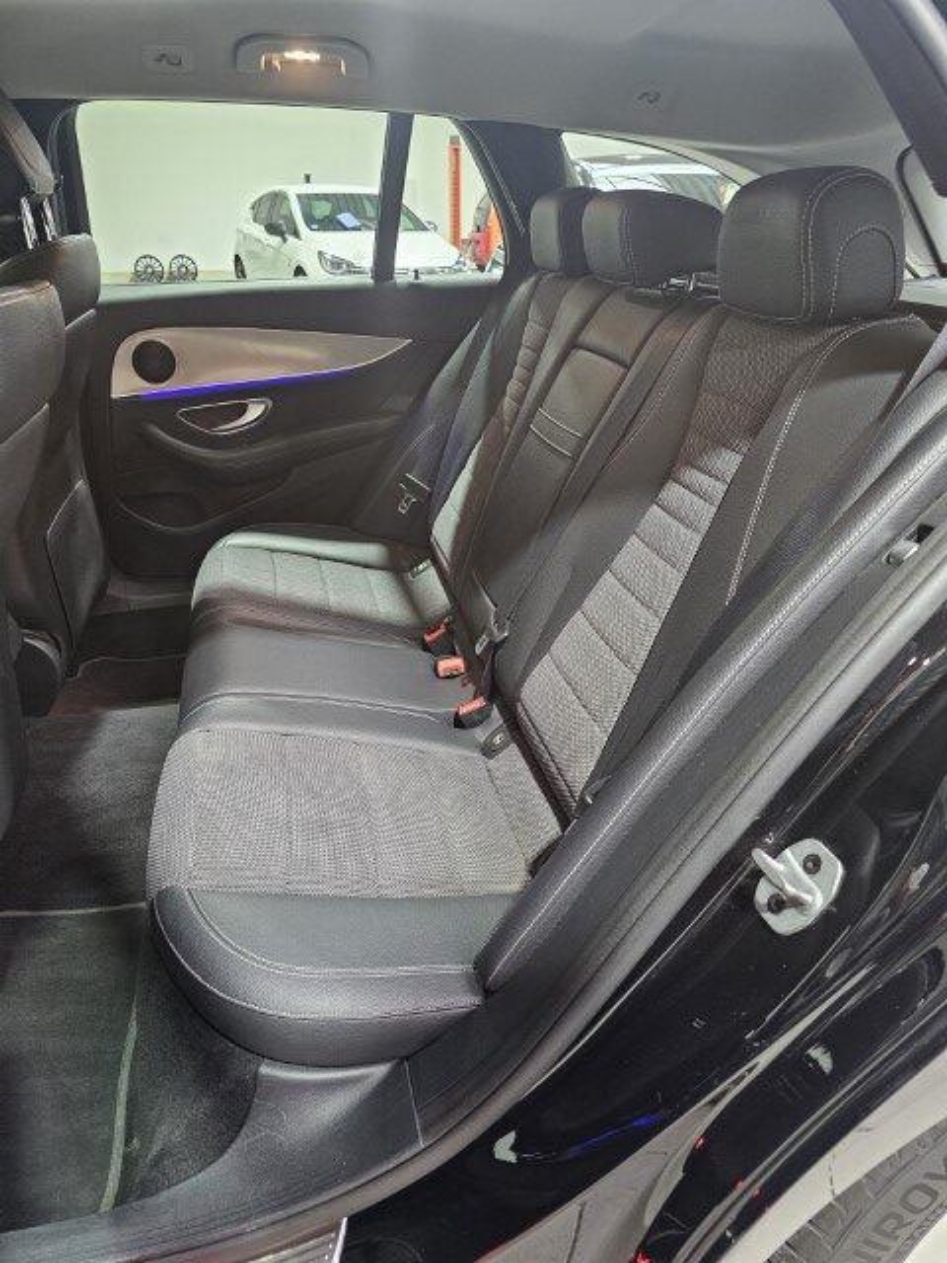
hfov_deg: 58.9
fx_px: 839
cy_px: 632
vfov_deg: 73.9
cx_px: 474
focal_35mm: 23
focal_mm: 6.3
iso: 800
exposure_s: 1/100
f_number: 1.7
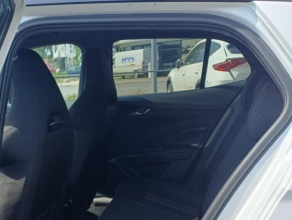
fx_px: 405
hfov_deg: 39.0
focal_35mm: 48
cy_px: 197
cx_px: 89
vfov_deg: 29.1
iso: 50
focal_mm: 4.65
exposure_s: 1/510
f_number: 1.8
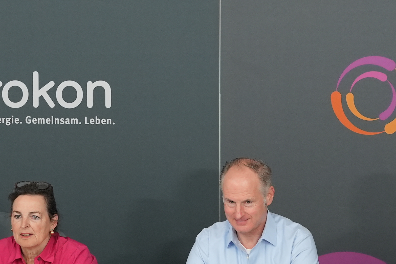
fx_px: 1925
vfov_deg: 7.8
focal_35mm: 175
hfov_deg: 11.7
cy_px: 235
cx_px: 160
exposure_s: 1/125
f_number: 3.5
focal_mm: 40
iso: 1600
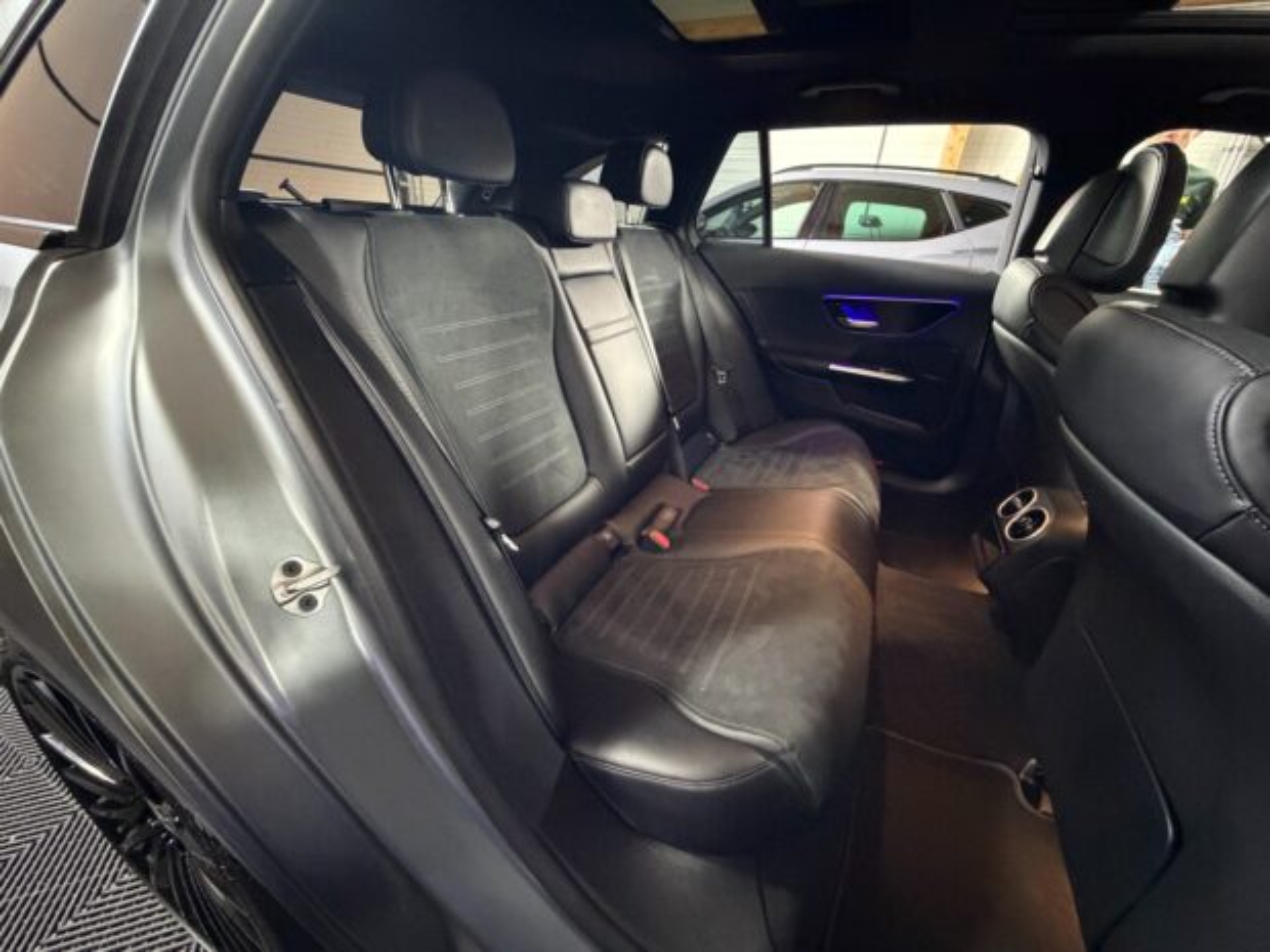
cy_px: 476
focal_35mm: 14
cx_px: 635
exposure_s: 1/33
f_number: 2.2
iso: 1250
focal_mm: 2.22
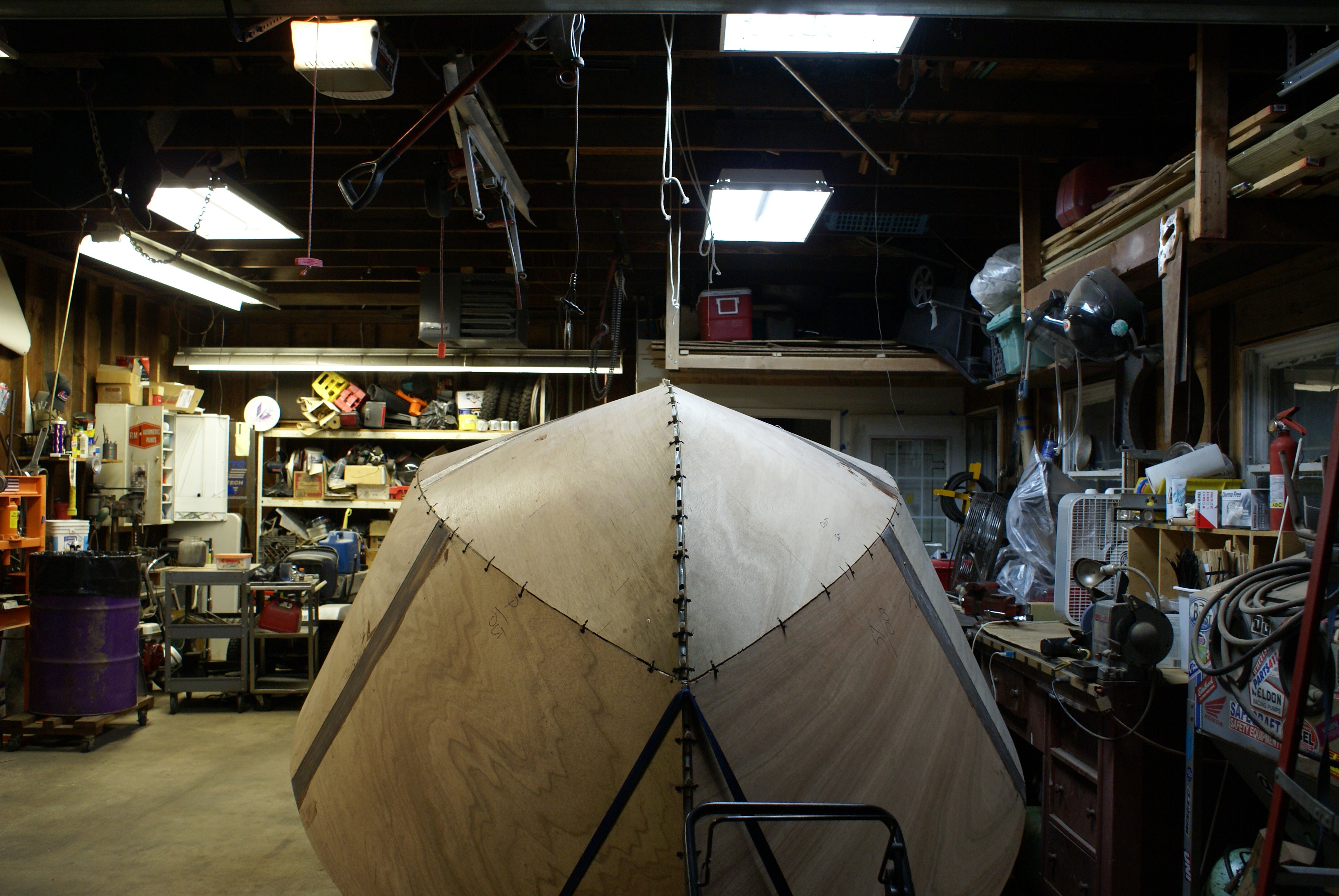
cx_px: 670
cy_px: 448
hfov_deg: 61.9
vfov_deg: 43.7
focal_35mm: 30
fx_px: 1117
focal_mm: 20
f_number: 4
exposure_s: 1/40
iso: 320
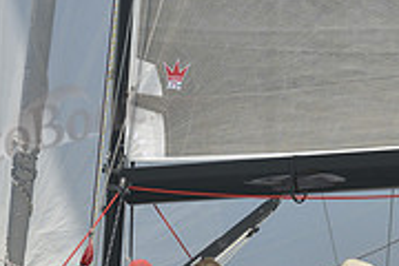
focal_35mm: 646
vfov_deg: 2.1
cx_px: 319
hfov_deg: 3.2
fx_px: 7159
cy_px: 420
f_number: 9
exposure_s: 1/800
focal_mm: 200
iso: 280
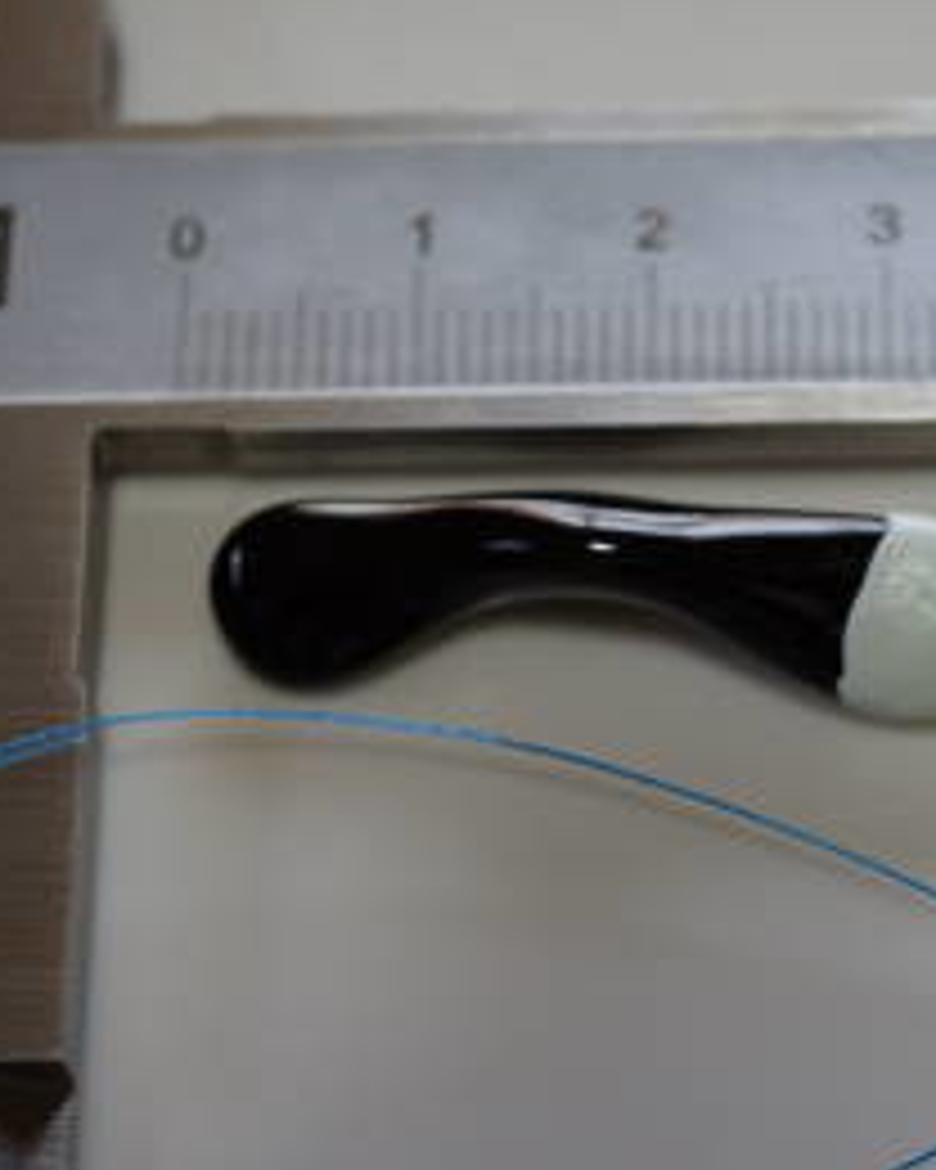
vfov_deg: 18.3
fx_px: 3601
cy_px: 907
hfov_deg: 14.7
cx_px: 765
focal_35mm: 104
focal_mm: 30
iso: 200
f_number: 4
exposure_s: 1/60
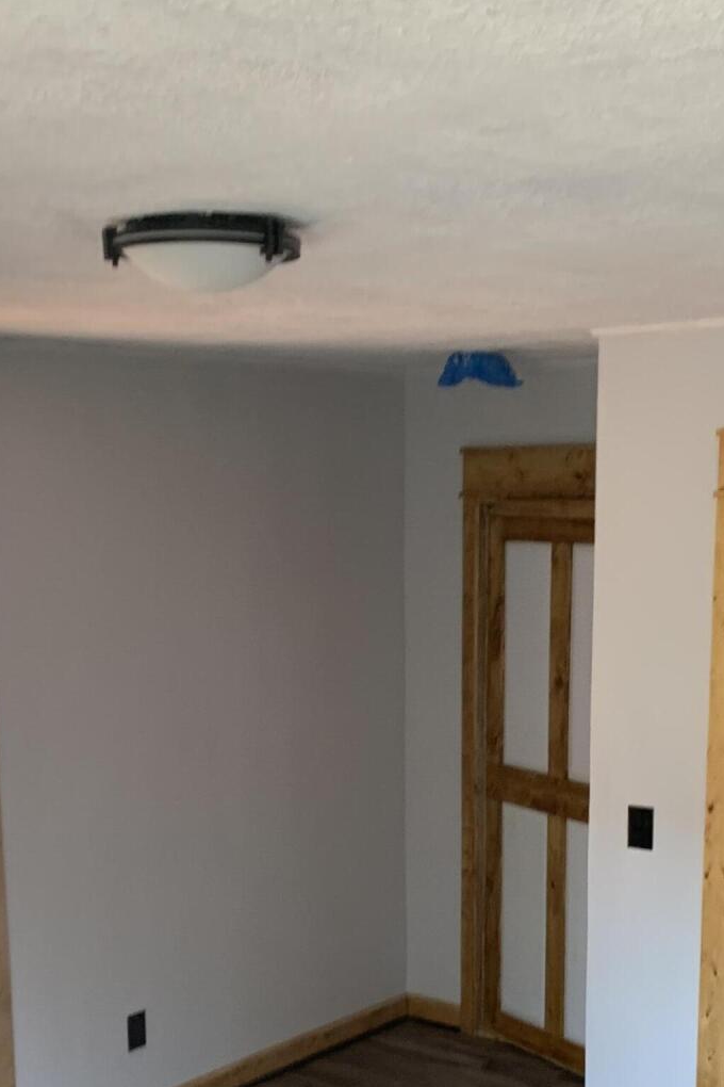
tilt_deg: -5.4
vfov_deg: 36.5
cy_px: 842
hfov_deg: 25.5
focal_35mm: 53
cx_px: 366
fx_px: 1599
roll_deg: +0.4
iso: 100
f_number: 1.8
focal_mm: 4.25
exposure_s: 1/60
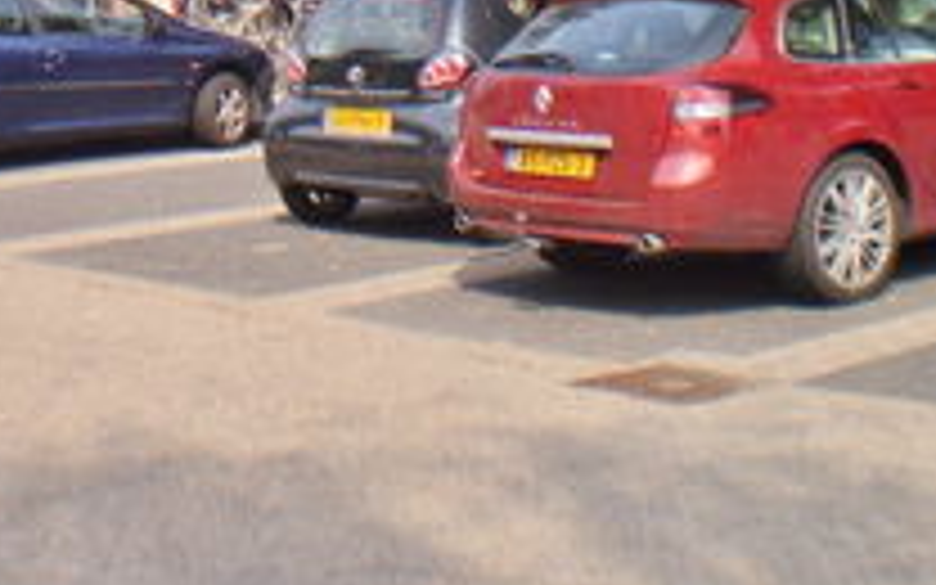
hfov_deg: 23.1
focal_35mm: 88
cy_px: -180
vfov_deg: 14.2
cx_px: 144
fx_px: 2245
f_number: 4.6
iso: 64
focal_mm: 6.3
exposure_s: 1/640
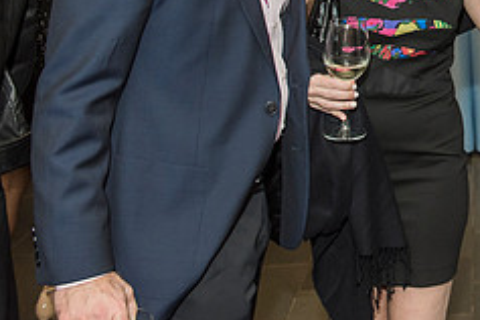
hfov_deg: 25.8
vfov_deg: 18.0
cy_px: -61
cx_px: 540
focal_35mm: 72
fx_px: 960
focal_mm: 28
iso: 1250
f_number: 4
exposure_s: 1/100
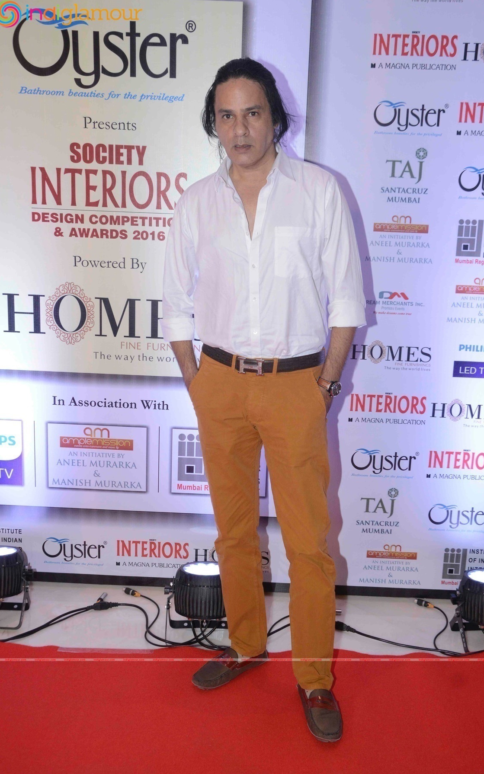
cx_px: 252
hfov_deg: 33.2
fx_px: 813
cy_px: 389
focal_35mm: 39
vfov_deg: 50.9
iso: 800
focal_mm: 25
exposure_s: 1/160
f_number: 7.1
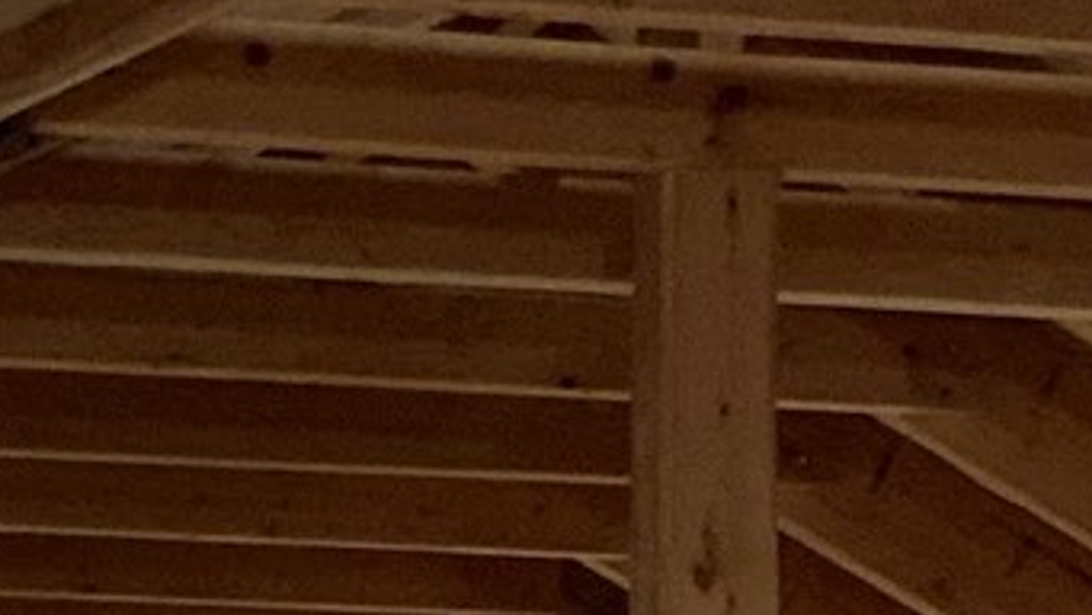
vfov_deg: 5.9
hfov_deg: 11.3
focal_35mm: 190
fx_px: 5503
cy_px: 1909
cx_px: 134
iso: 160
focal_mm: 3
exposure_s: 1/60
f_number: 1.8
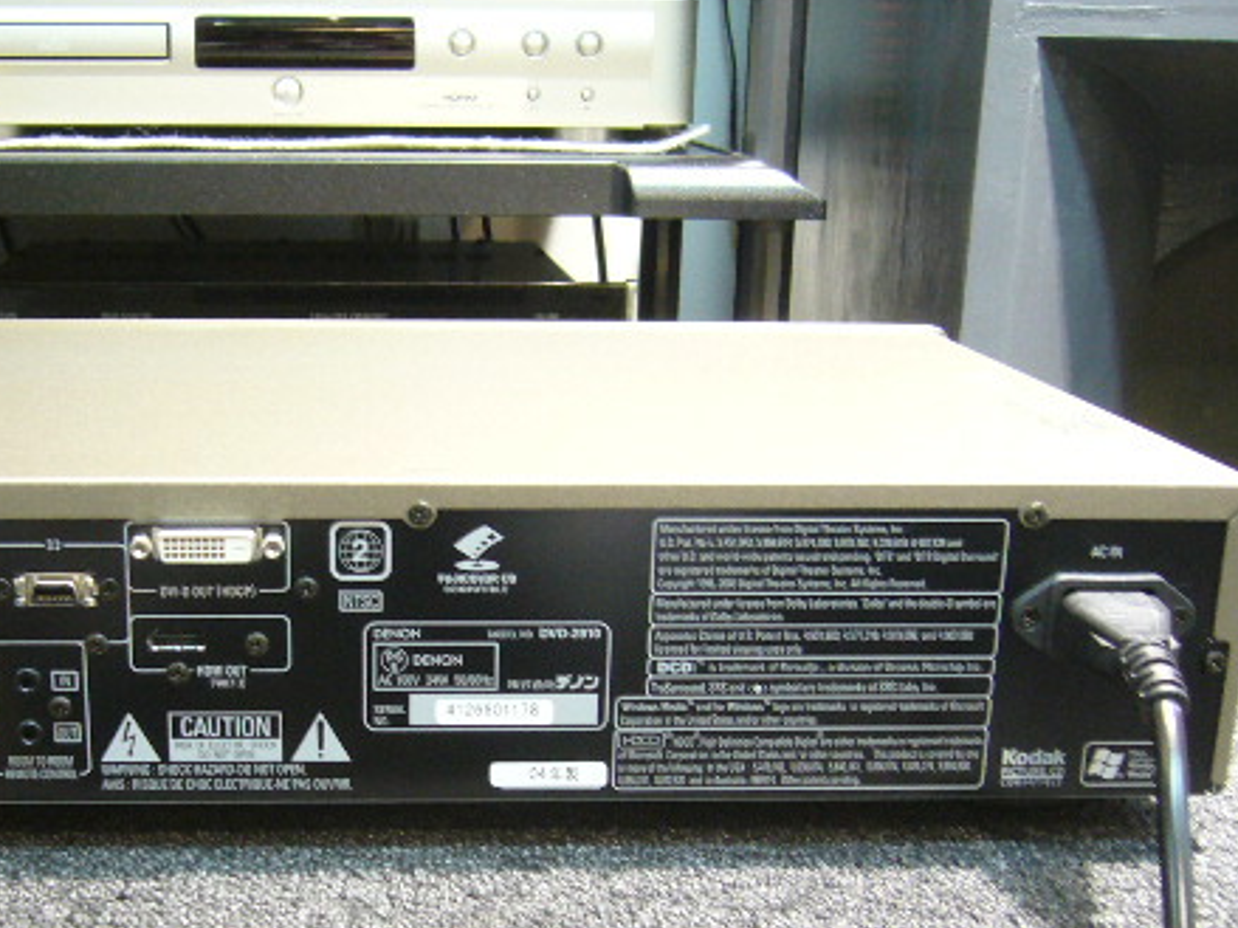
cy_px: 654
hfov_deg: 37.1
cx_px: 406
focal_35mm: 51
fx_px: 1823
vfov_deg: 28.3
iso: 200
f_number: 2.8
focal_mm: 5.8
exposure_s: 1/10
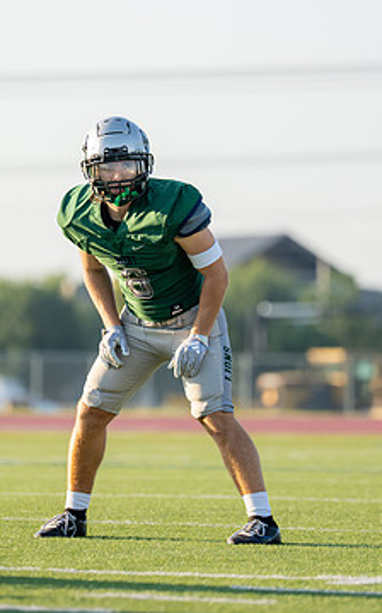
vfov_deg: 5.6
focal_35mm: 377
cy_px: 284
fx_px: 6287
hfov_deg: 3.5
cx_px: 143
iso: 500
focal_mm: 188
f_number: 2.8
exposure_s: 1/3200
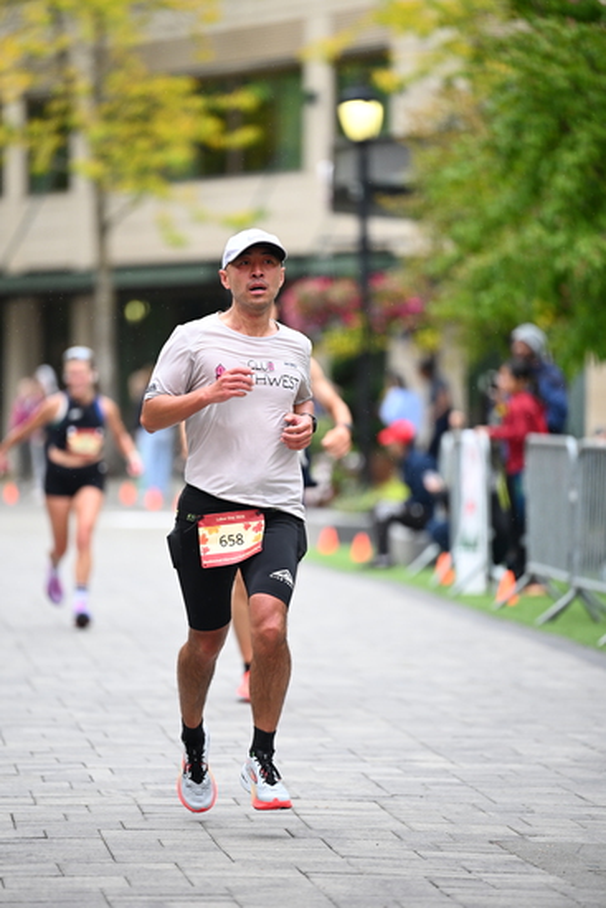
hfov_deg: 6.9
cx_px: 303
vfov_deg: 10.3
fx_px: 5046
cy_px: 454
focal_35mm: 200
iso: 1250
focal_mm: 200
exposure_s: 1/1600
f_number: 2.8
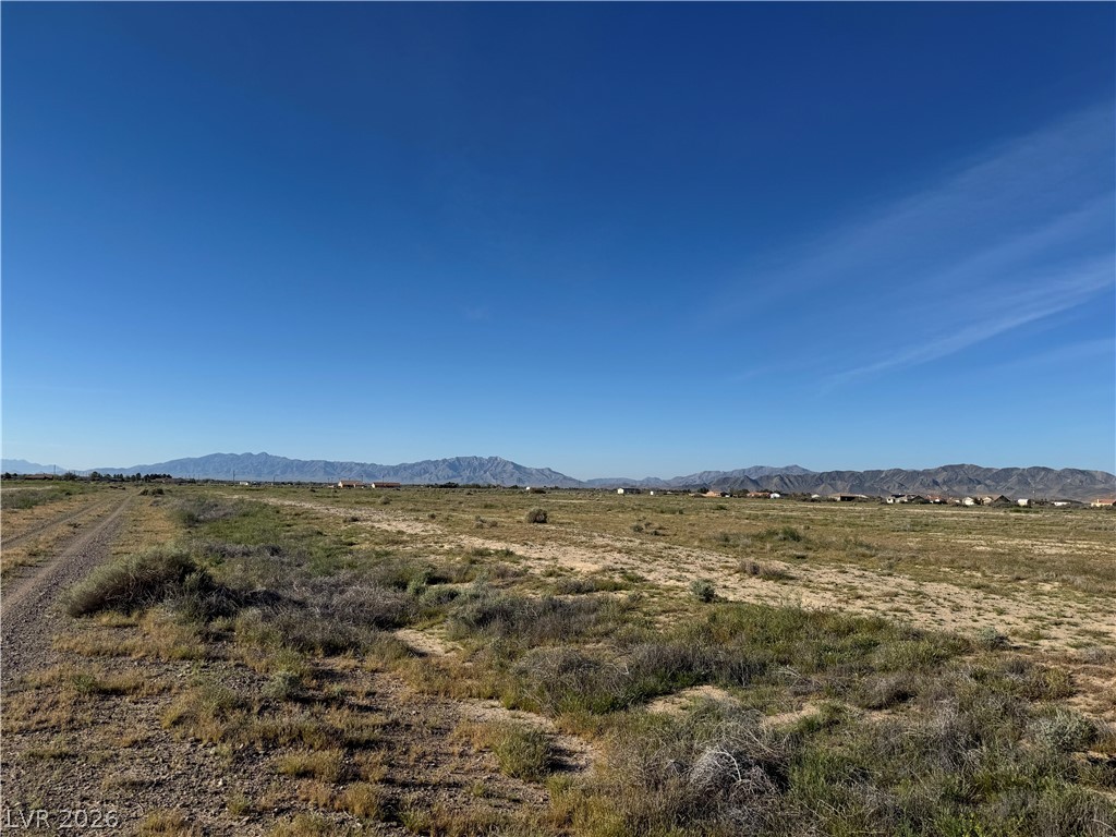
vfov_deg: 56.8
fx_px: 774
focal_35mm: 24
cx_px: 558
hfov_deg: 71.6
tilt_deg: +5.5
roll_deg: -3.6
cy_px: 418
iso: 80
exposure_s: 1/7937
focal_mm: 6.76
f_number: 1.78
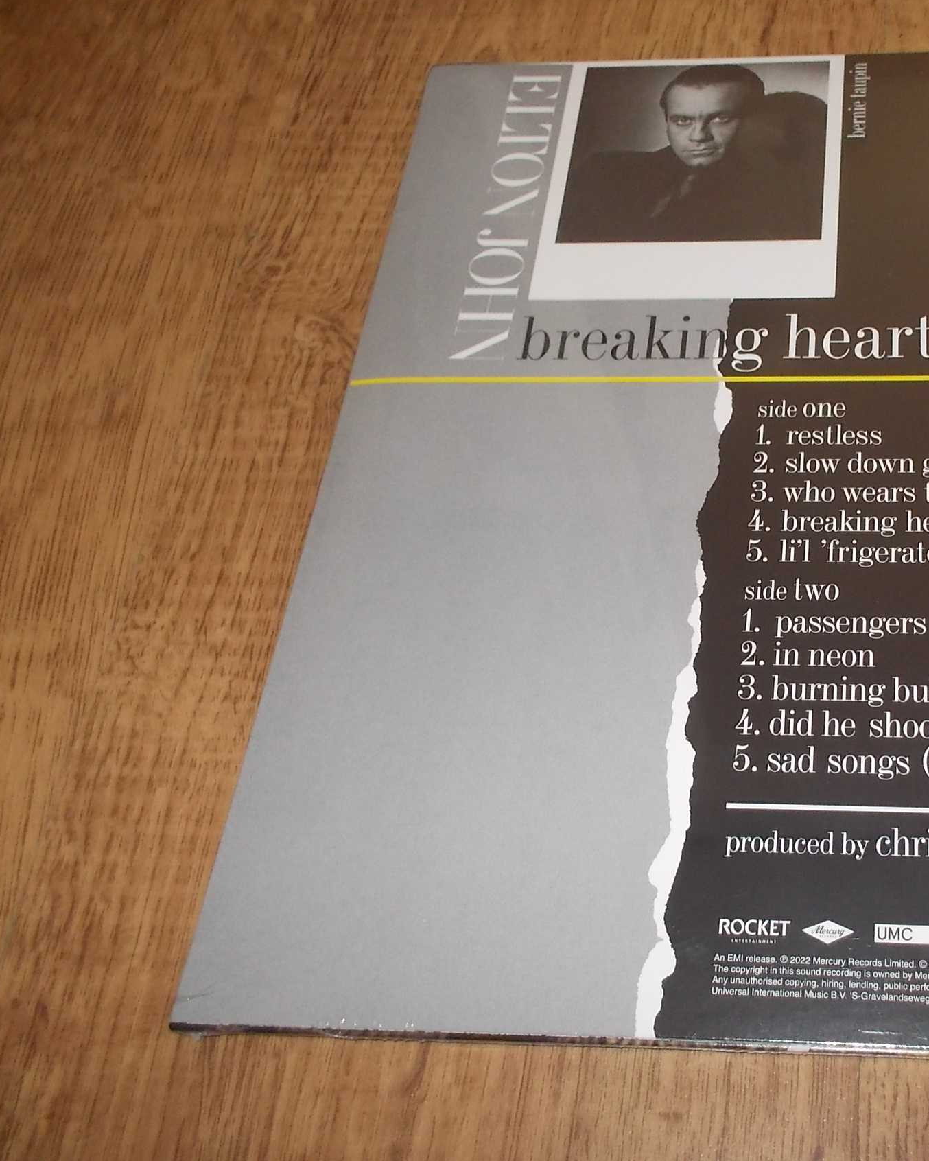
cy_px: 578
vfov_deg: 47.9
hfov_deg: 37.4
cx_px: 775
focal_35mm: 38
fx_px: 1306
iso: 200
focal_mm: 4.1
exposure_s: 1/30
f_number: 3.3
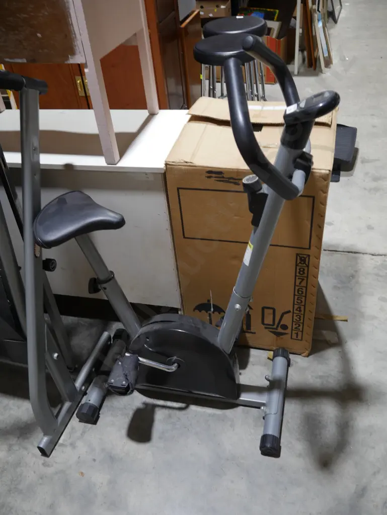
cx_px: 194
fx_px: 477
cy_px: 258
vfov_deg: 56.8
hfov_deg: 44.2
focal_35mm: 32
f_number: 3.6
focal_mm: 16
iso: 250
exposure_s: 1/60
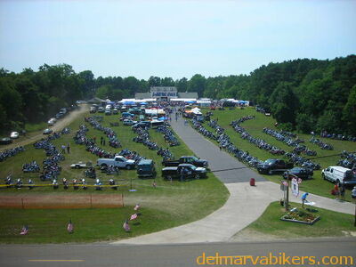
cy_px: 134
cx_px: 178
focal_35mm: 38
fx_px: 391
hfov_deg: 49.0
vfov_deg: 37.7
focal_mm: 6.3
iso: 50
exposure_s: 1/218
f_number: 6.4
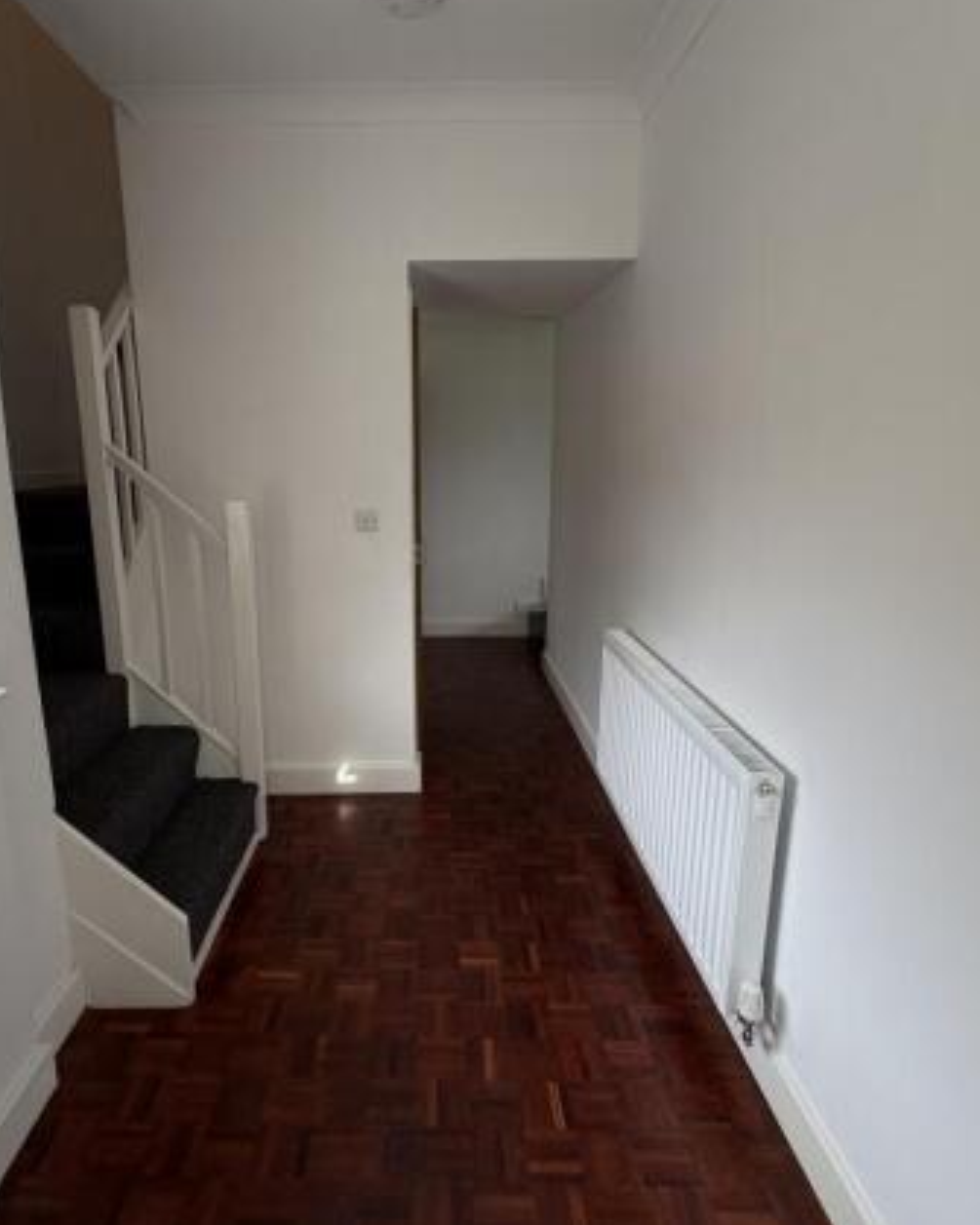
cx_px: 414
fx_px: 689
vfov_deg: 83.3
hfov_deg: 70.4
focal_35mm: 19
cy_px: 595
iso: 100
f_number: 2.2
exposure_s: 1/121
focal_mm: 2.22
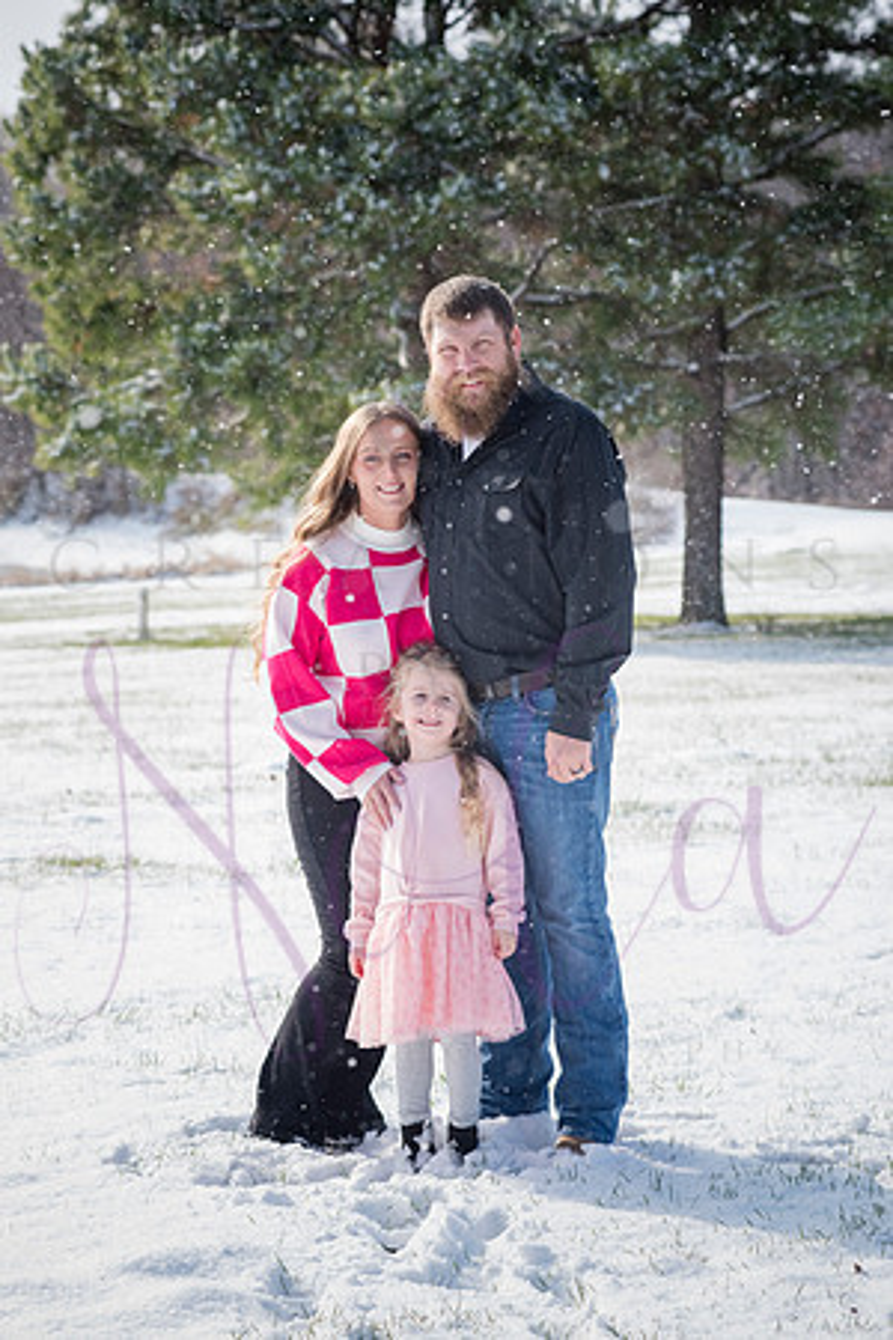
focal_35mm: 112
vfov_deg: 18.3
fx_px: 4167
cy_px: 670
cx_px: 446
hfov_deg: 12.2
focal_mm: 112
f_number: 8
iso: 640
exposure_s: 1/1000
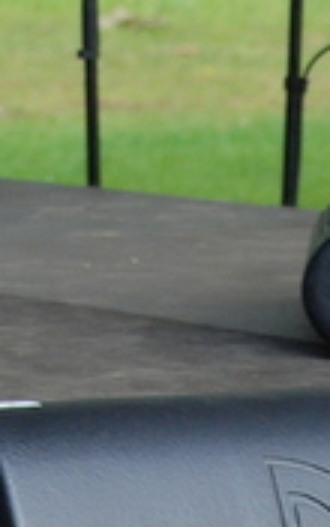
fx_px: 8116
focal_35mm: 564
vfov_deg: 3.7
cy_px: -410
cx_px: -238
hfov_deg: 2.3
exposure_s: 1/160
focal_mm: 90
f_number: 5.6
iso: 320
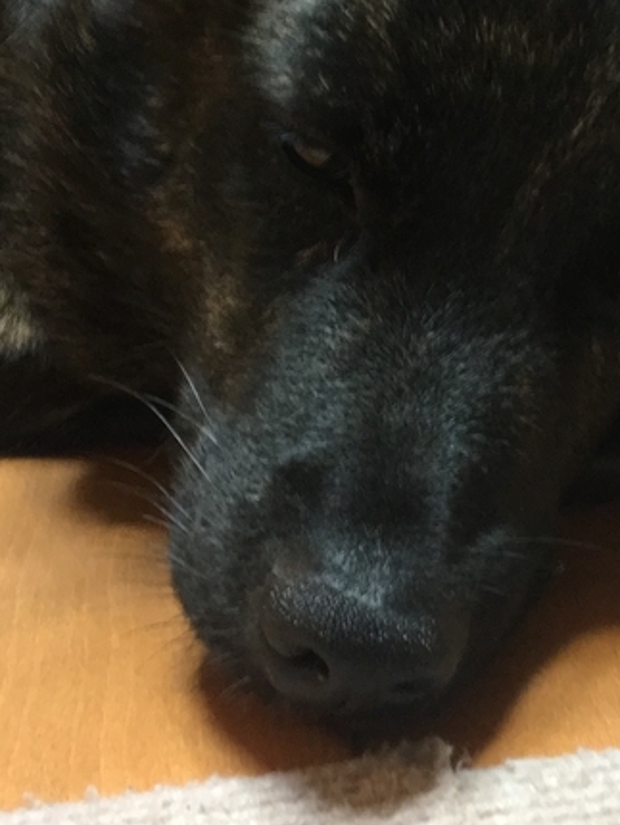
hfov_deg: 21.1
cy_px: 271
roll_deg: +2.9
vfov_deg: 28.0
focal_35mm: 69
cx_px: 505
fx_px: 1646
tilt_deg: -16.1
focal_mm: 4.15
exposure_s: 1/20
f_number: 2.2
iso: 200
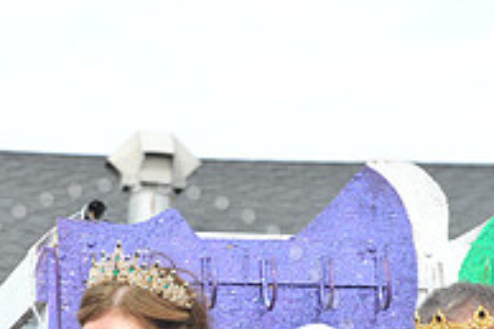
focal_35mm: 358
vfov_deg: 3.8
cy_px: 418
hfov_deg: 5.8
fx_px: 4908
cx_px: 130
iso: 200
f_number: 11
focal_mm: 120
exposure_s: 1/100
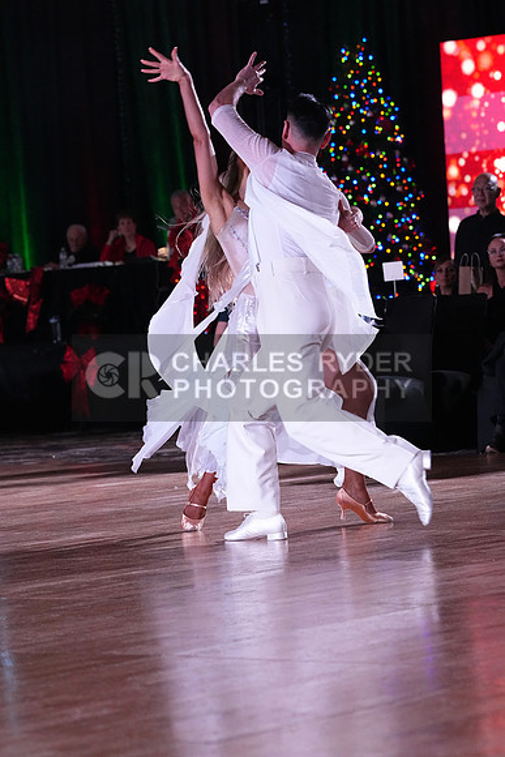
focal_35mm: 135
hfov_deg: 10.2
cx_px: 252
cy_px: 378
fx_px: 2839
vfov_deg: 15.2
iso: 8000
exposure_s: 1/400
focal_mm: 135
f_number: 5.6
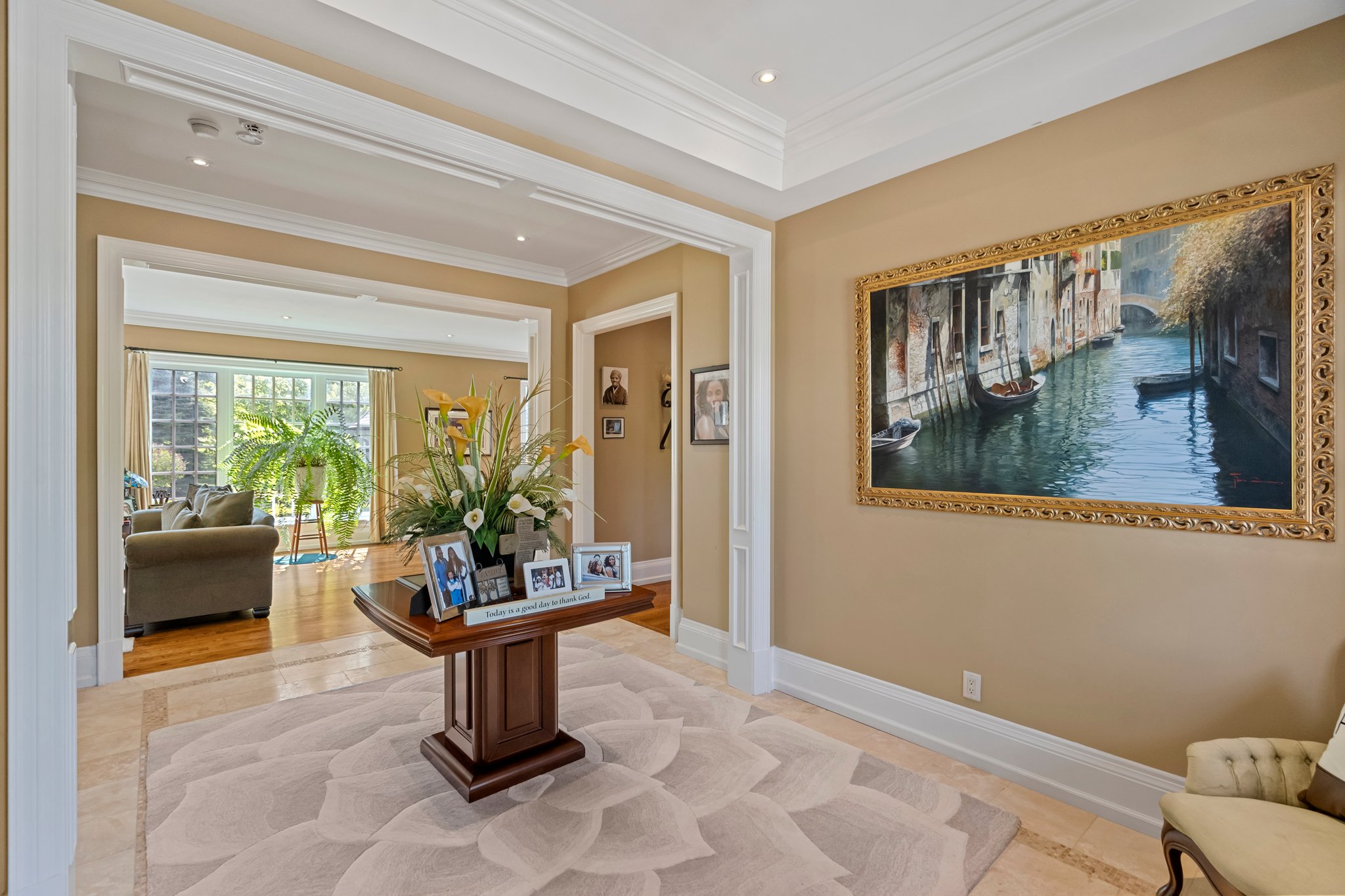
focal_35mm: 16
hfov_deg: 96.7
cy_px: 448
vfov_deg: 73.7
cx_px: 672
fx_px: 598
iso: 4000
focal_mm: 16
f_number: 5.6
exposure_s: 1/30
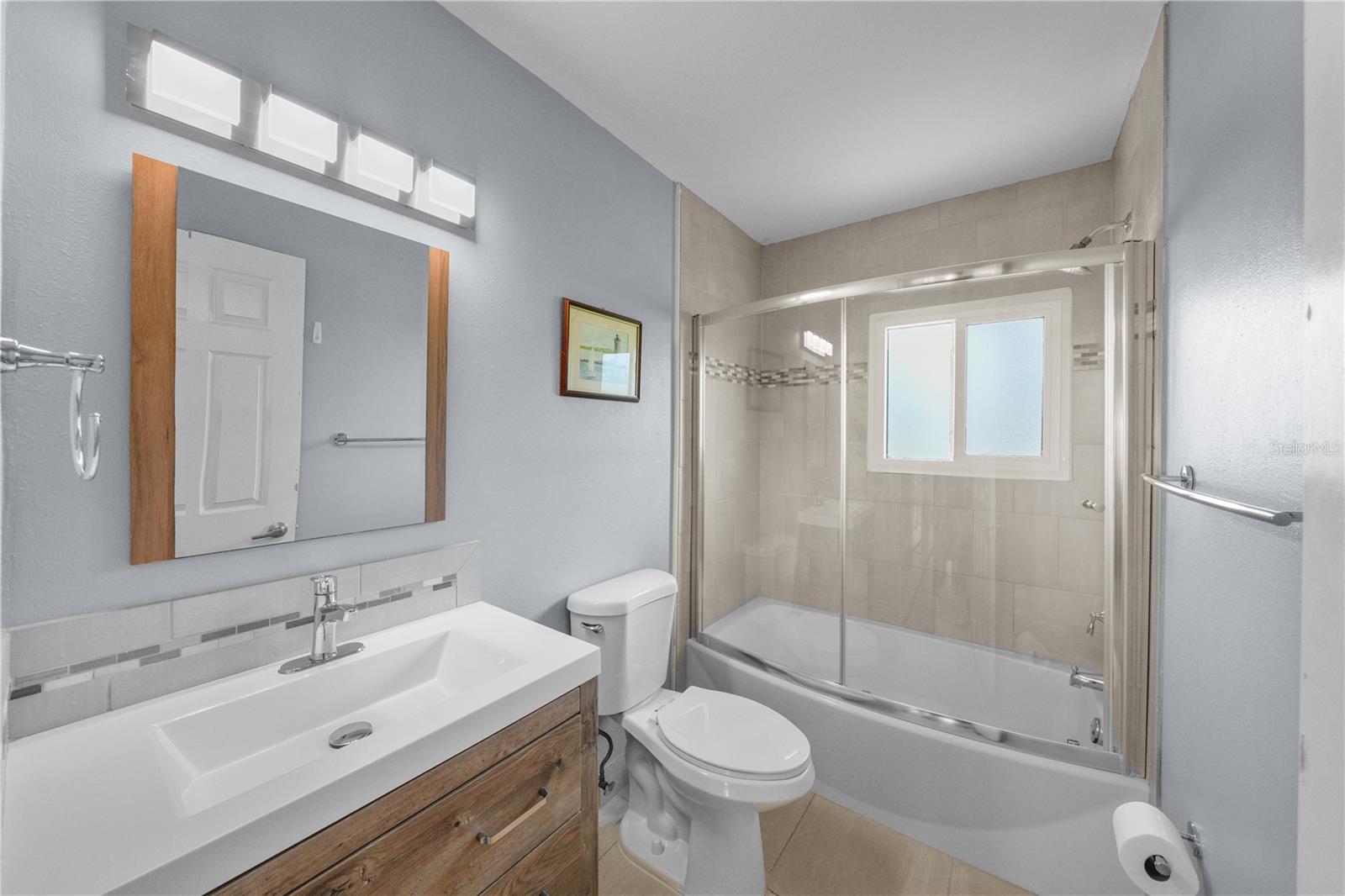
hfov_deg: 112.6
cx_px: 672
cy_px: 448
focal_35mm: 12
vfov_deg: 90.0
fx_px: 448
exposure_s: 1/6
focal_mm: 12
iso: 320
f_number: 8
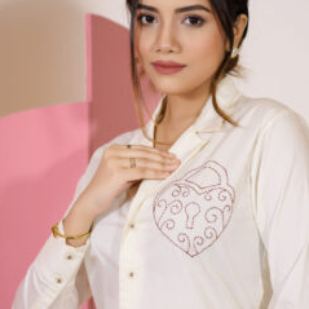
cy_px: 169
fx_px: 1373
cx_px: 168
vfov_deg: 12.8
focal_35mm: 136
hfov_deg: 12.8
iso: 500
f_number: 3.2
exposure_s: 1/125
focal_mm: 85
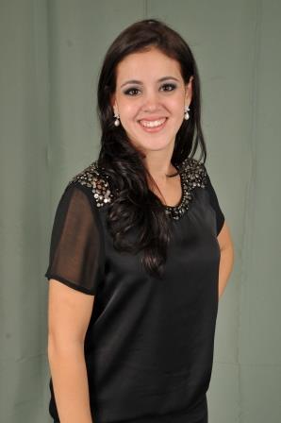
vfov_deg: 35.1
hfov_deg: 23.7
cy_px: 212
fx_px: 668
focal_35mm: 57
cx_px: 140
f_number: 10
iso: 250
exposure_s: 1/125
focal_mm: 38
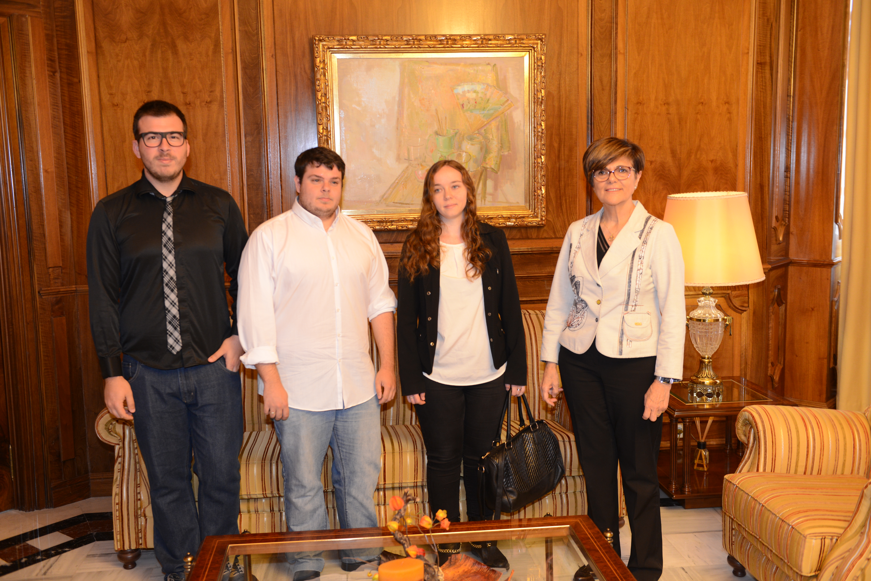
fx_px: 871
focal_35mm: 36
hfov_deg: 53.1
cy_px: 290
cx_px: 436
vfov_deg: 36.9
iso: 800
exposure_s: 1/40
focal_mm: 36
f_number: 3.5
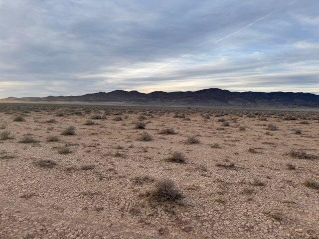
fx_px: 221
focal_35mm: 24
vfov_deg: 56.8
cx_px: 160
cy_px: 120
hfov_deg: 71.6
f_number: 1.78
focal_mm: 6.76
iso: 80
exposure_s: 1/1076
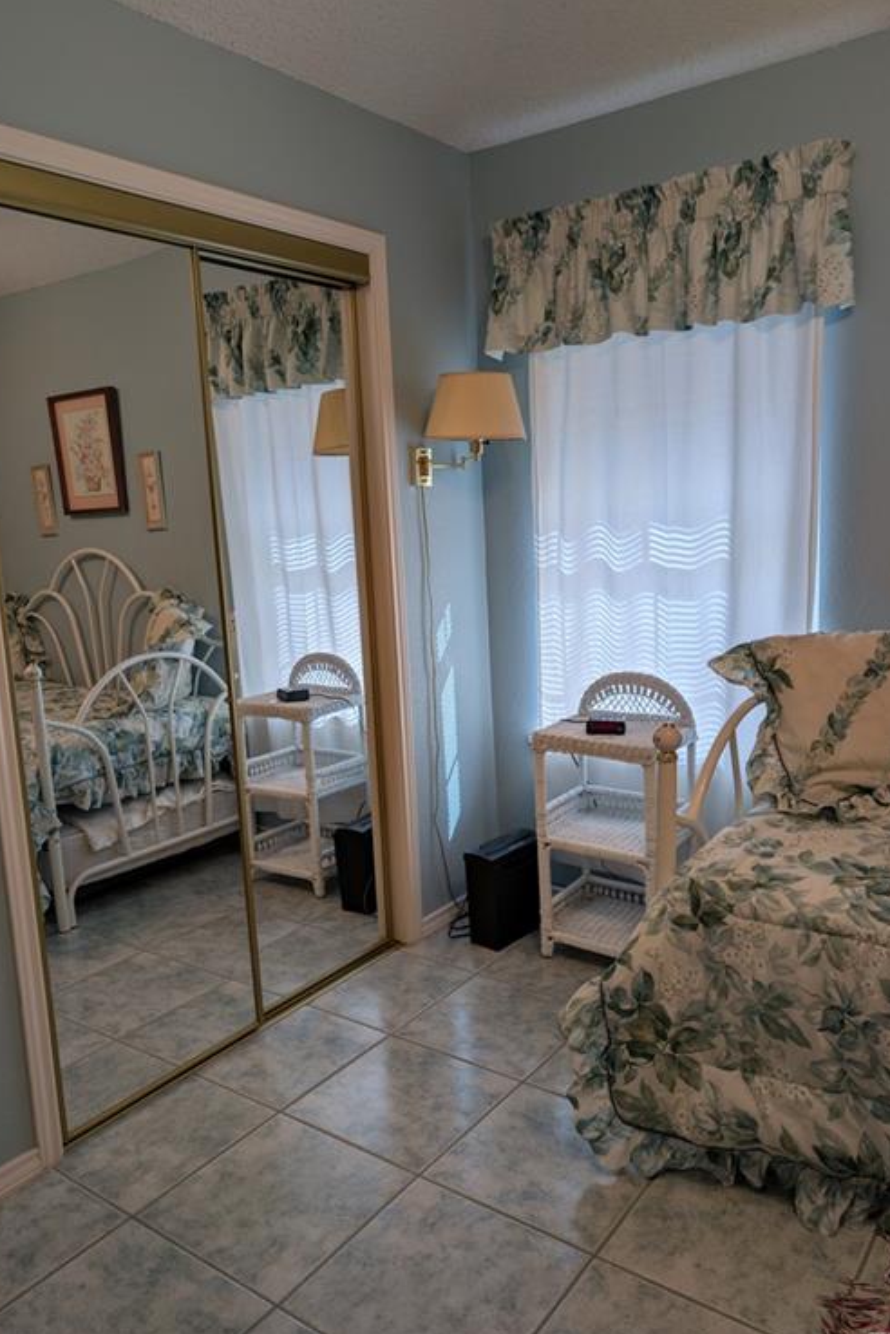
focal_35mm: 26
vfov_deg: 69.4
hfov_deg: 49.6
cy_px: 663
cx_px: 438
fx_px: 964
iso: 28
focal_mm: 6.9
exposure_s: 1/40
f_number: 1.68
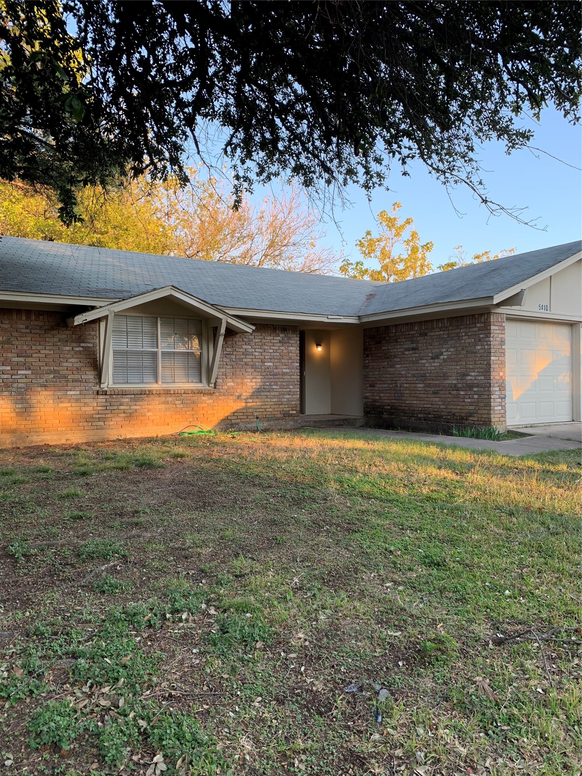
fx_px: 583
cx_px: 291
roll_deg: +0.1
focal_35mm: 26
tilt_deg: +1.5
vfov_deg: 67.3
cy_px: 388
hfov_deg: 53.1
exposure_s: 1/122
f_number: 1.8
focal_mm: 4.25
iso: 32
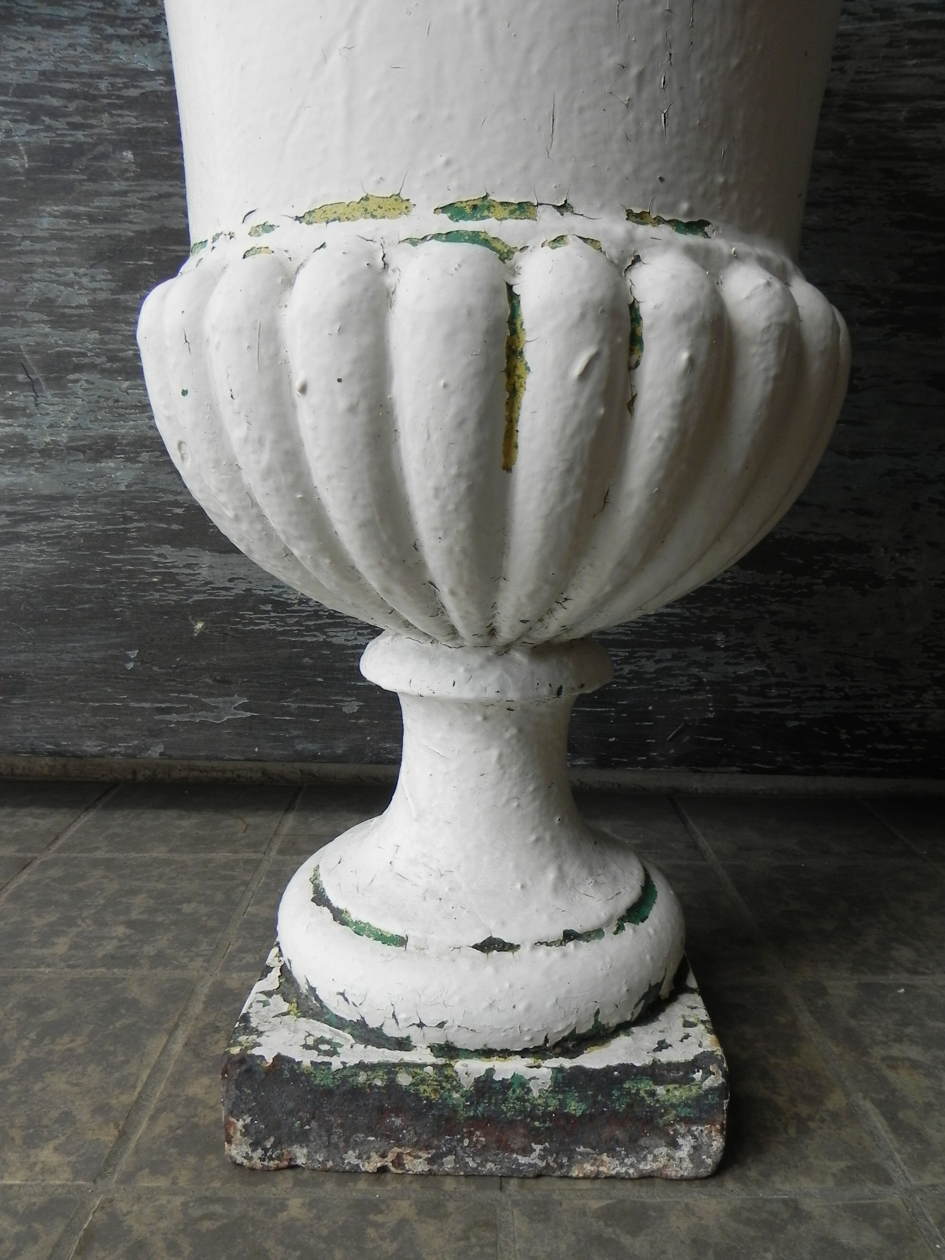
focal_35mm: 26
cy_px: 630
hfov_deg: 53.1
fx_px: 946
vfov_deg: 67.3
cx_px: 472
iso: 160
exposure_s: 1/225
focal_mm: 4.6
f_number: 5
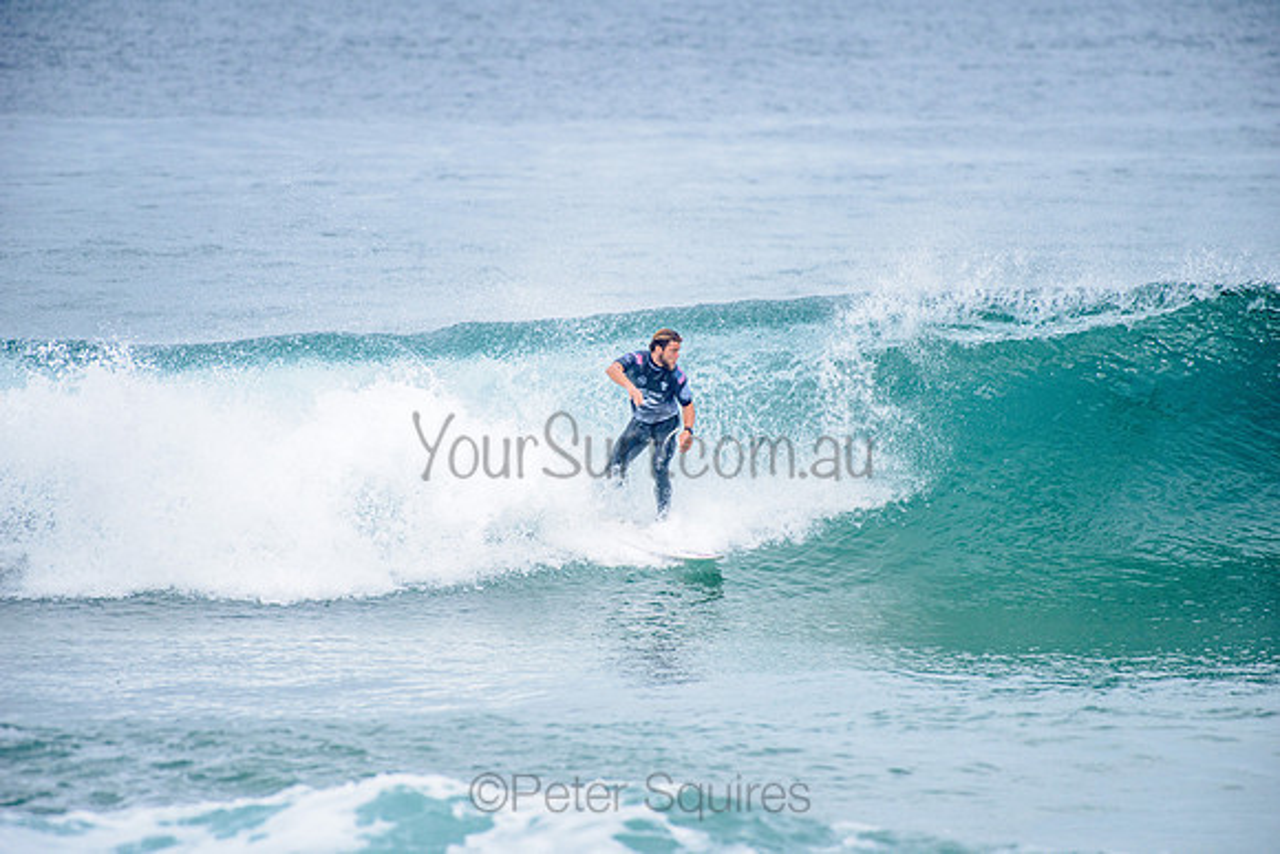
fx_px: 17781
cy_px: 427
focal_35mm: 500
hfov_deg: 4.1
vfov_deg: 2.8
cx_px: 640
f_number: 5.6
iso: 450
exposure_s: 1/2000
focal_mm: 500
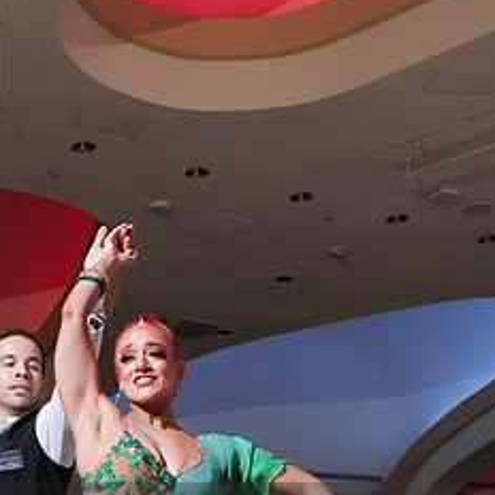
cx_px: 101
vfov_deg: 19.1
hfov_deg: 19.7
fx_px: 1408
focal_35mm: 87
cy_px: 555
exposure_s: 1/200
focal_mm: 41
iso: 1000
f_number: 5.6
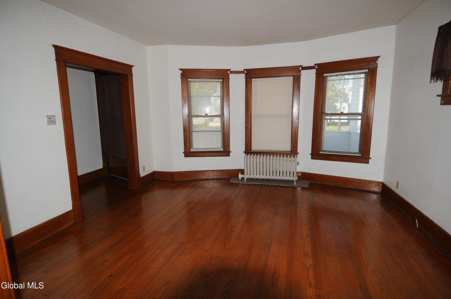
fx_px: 225
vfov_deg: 67.2
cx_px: 226
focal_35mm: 18
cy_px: 150
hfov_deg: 90.1
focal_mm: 12
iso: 200
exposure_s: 1/250
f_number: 4.5
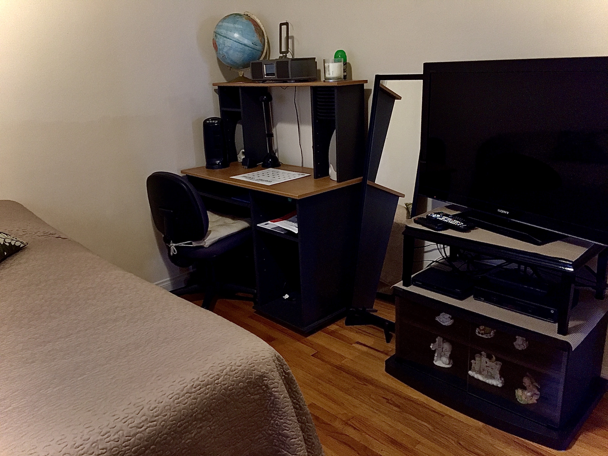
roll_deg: +1.3
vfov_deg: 48.2
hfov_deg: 61.7
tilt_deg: -17.3
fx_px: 509
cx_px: 304
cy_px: 228
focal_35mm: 29
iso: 320
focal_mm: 4.15
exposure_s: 1/15
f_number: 2.2
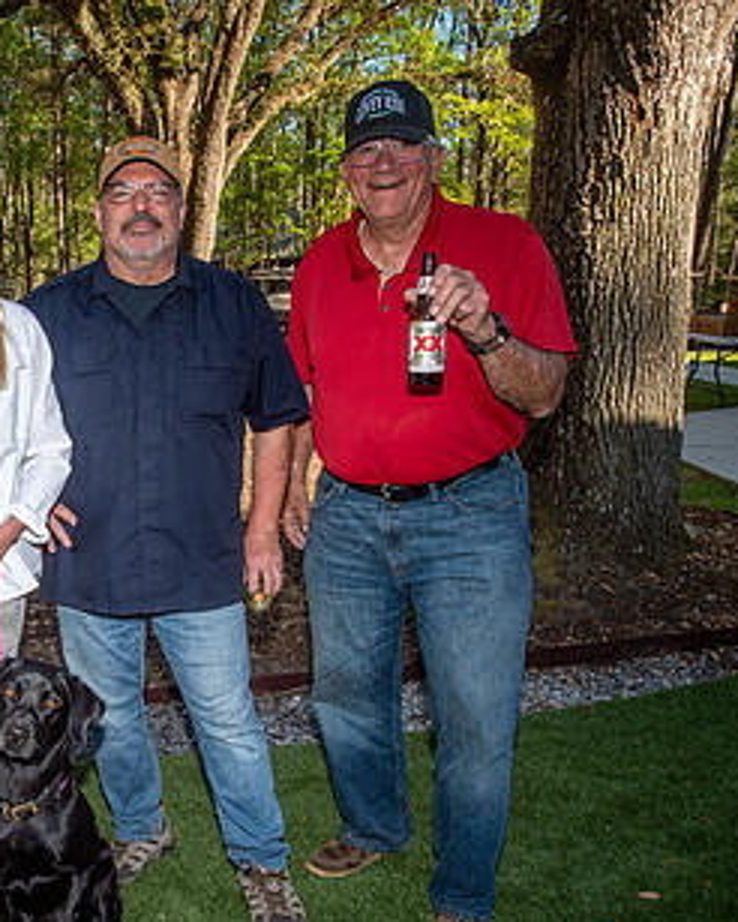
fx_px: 1064
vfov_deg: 46.5
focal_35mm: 39
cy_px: 556
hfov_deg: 36.2
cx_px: 93
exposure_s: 1/250
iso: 160
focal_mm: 22
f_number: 5.6
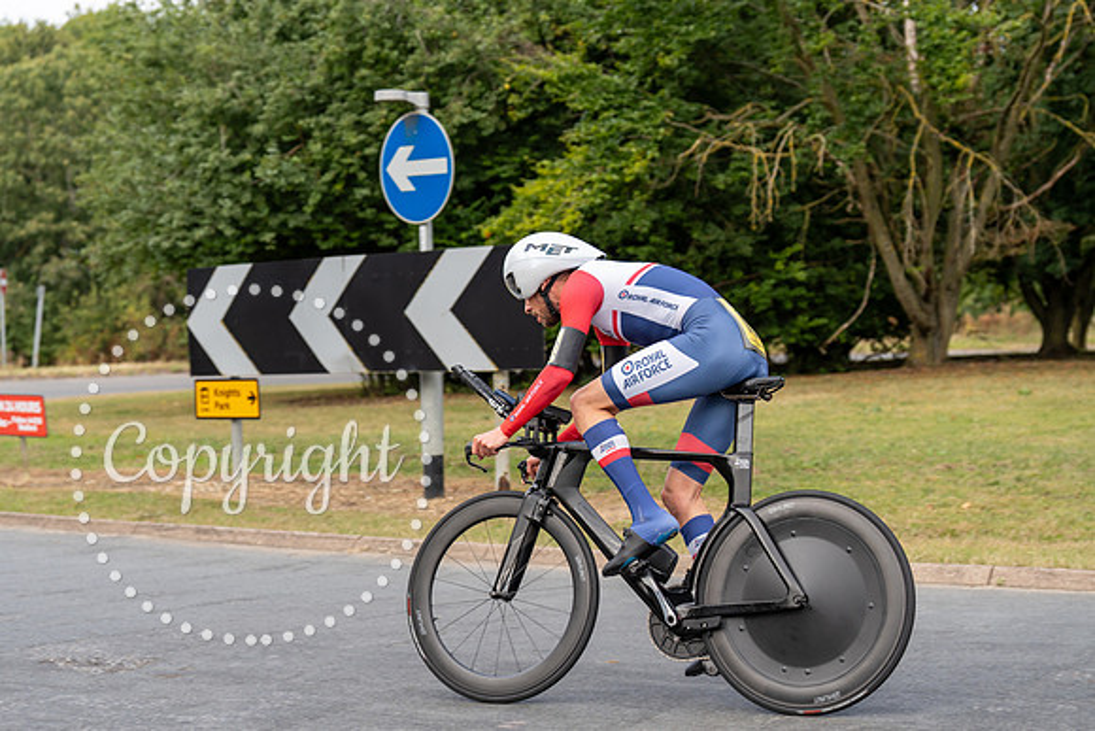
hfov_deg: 28.8
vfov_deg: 19.5
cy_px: 366
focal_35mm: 70
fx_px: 2130
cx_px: 548
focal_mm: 70
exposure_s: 1/1000
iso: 400
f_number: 4
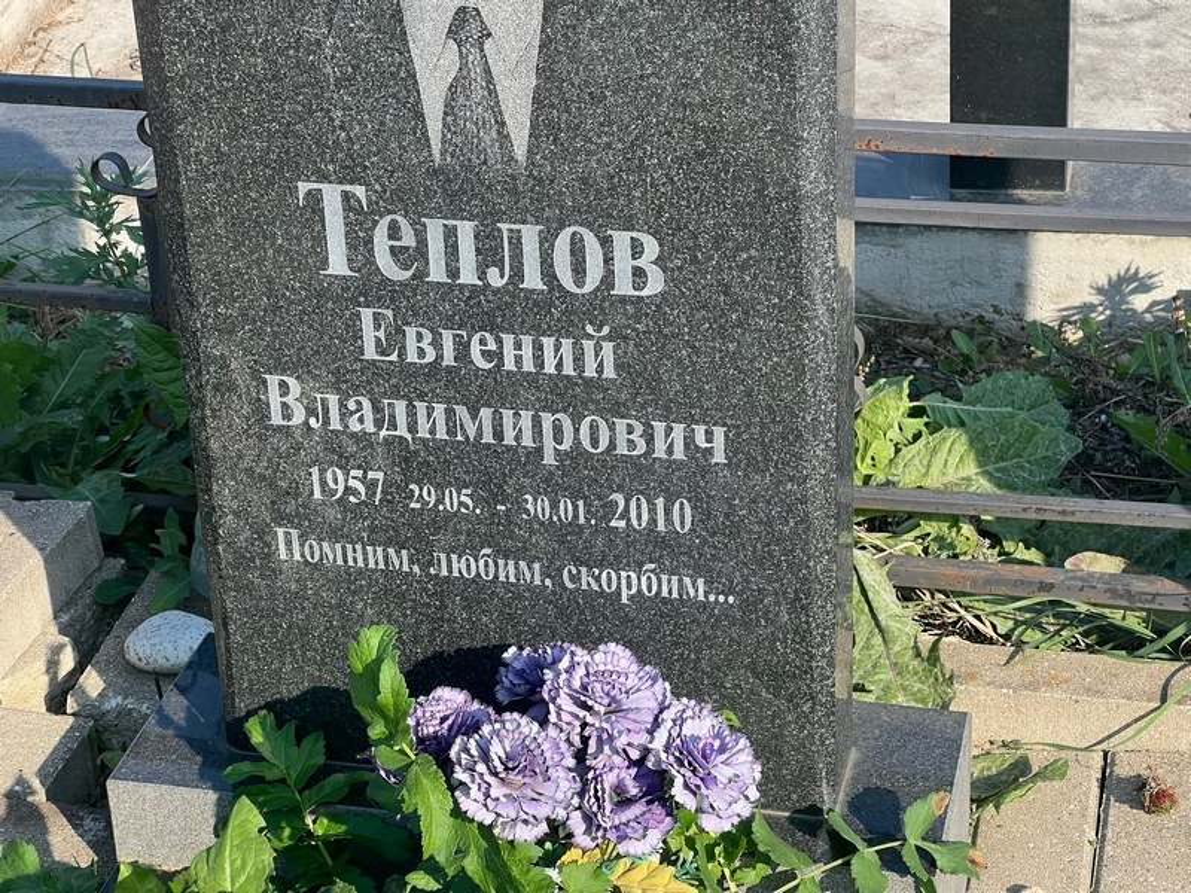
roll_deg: +4.2
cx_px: 596
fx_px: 2649
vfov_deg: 19.1
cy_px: 446
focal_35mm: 77
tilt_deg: -28.3
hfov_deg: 25.3
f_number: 2.8
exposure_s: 1/336
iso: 32
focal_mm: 9
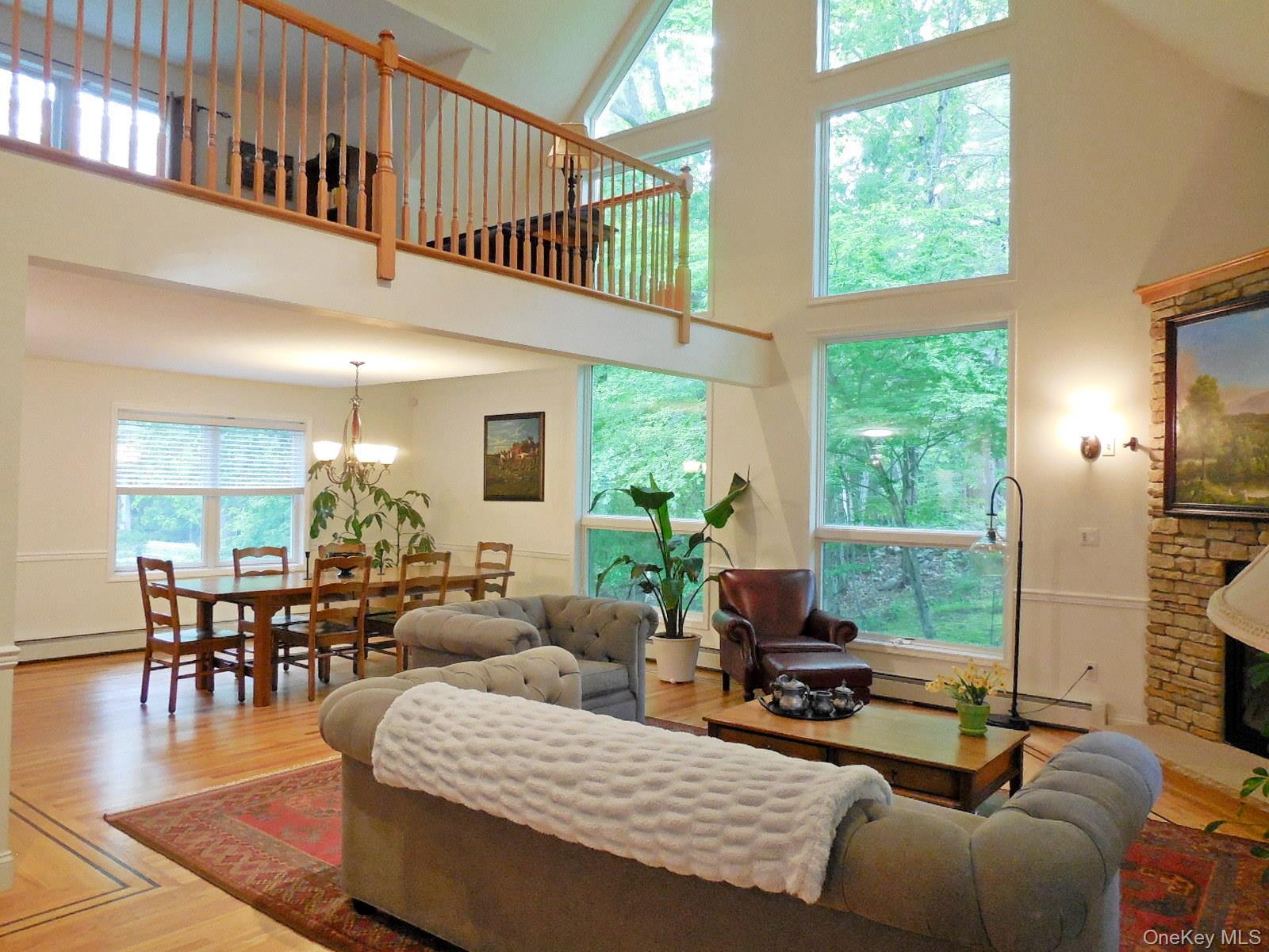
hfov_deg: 69.4
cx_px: 634
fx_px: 916
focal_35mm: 25
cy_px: 476
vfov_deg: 54.9
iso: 400
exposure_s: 1/25
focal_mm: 4.5
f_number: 3.1
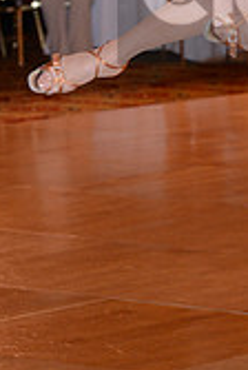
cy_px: -9
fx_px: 3283
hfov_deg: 4.3
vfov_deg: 6.4
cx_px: 424
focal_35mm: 319
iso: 1600
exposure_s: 1/200
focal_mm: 92
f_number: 4.5
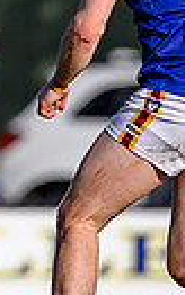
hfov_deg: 0.4
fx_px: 29726
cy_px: -85
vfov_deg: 0.6
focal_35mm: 3689
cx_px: -135
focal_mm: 500
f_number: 4
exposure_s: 1/2500
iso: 125
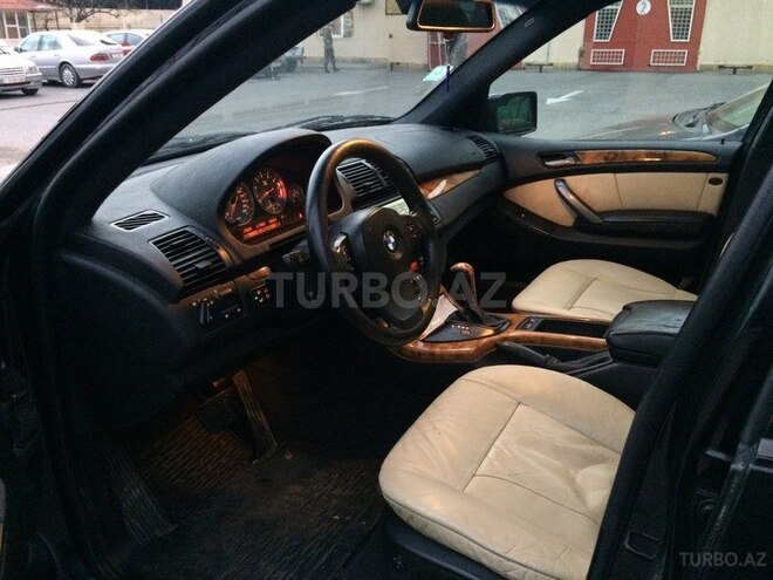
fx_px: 648
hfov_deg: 61.7
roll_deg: +1.0
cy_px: 290
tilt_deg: -19.8
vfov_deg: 48.2
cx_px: 386
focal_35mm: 29
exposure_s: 1/17
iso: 400
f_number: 2.2
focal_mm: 4.15
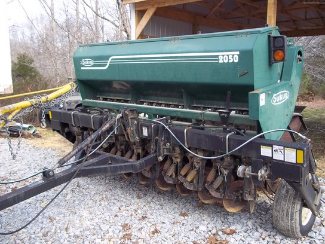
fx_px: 338
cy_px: 122
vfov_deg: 39.7
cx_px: 162
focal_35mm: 36
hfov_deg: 51.4
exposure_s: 1/160
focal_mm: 6.5
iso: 80
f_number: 3.1
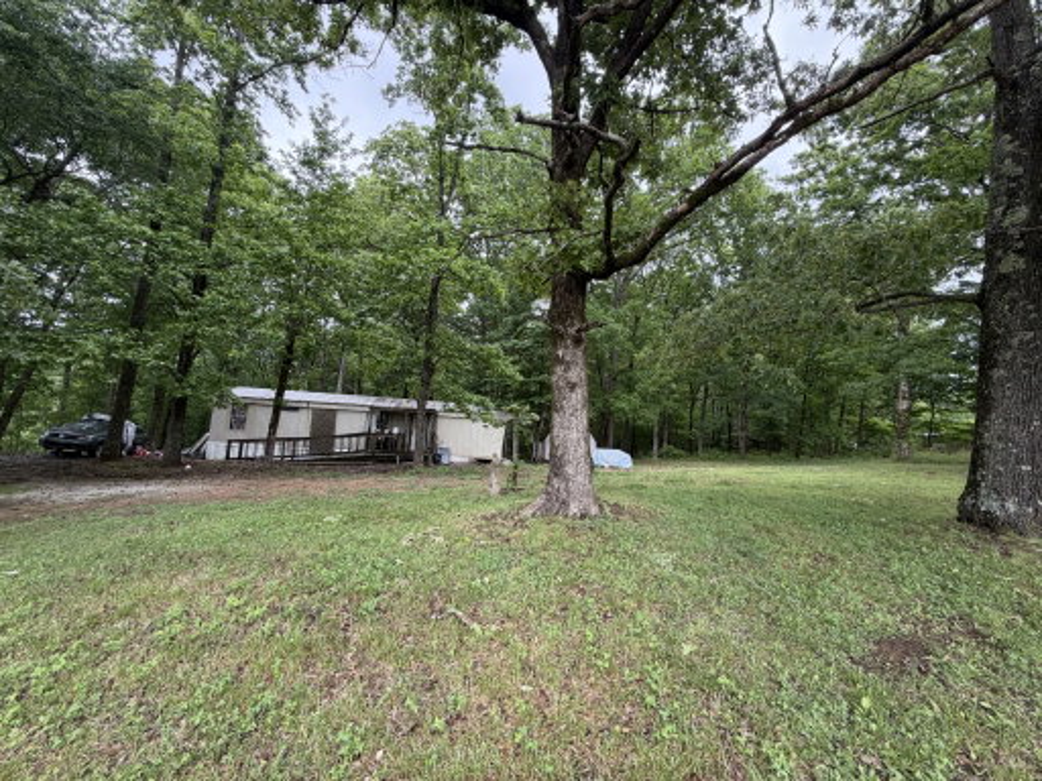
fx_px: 421
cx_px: 521
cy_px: 390
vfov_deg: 85.7
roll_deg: -3.2
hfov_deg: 102.1
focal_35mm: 14
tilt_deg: +6.2
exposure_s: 1/135
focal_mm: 2.22
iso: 64
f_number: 2.2
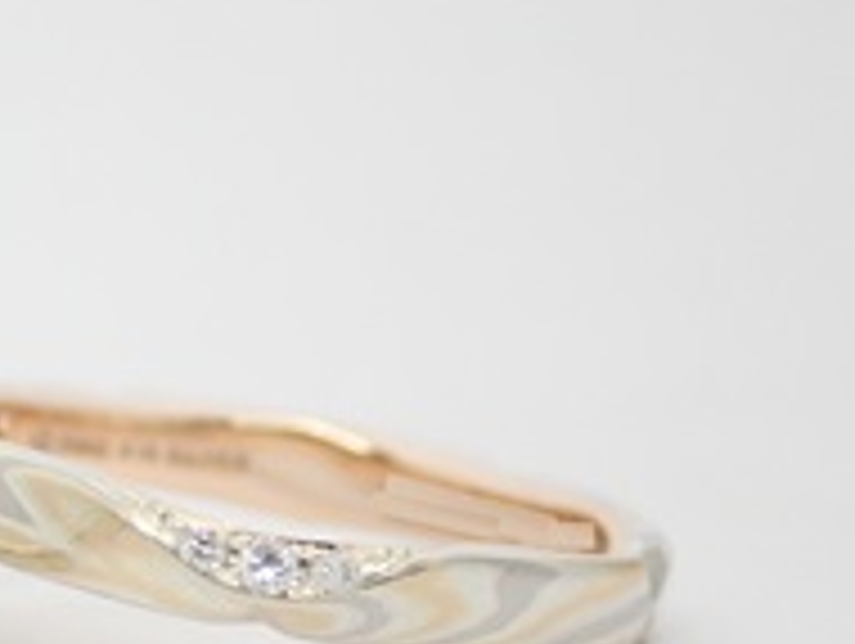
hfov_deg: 10.7
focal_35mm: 182
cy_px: 655
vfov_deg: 8.1
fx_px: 4501
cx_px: -144
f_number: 4.1
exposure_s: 1/100
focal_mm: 13.65
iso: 200
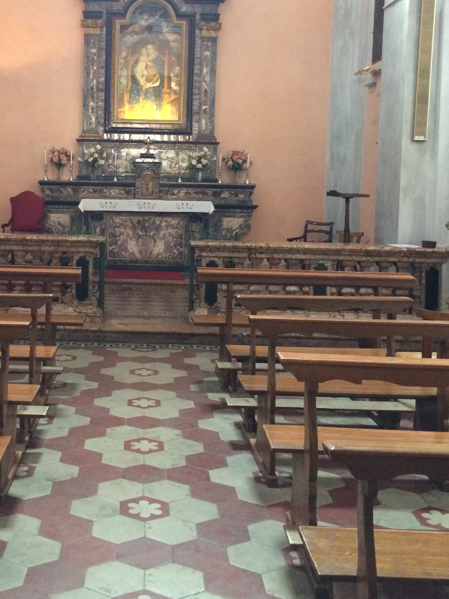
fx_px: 709
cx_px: 136
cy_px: 216
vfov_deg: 45.3
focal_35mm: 41
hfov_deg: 34.7
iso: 400
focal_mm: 4.15
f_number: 2.2
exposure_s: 1/33
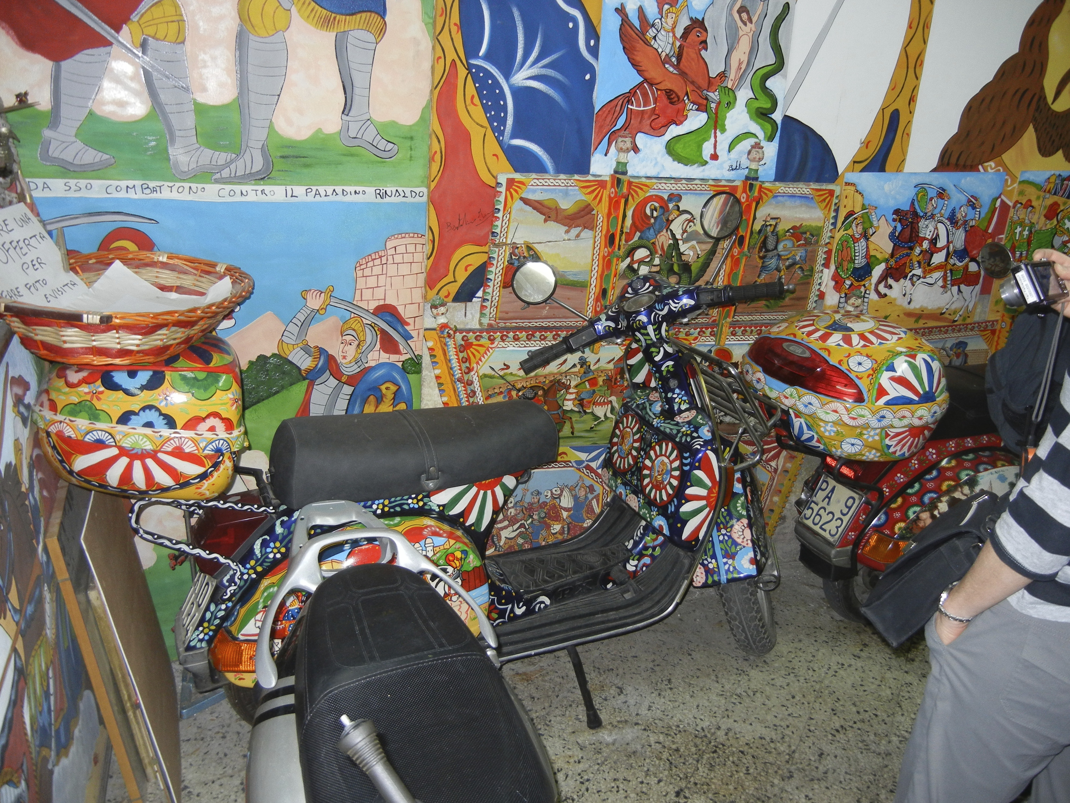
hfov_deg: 60.0
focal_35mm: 30
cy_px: 402
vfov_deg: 46.8
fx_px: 927
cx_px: 535
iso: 226
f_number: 3.5
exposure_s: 1/30
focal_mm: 5.4
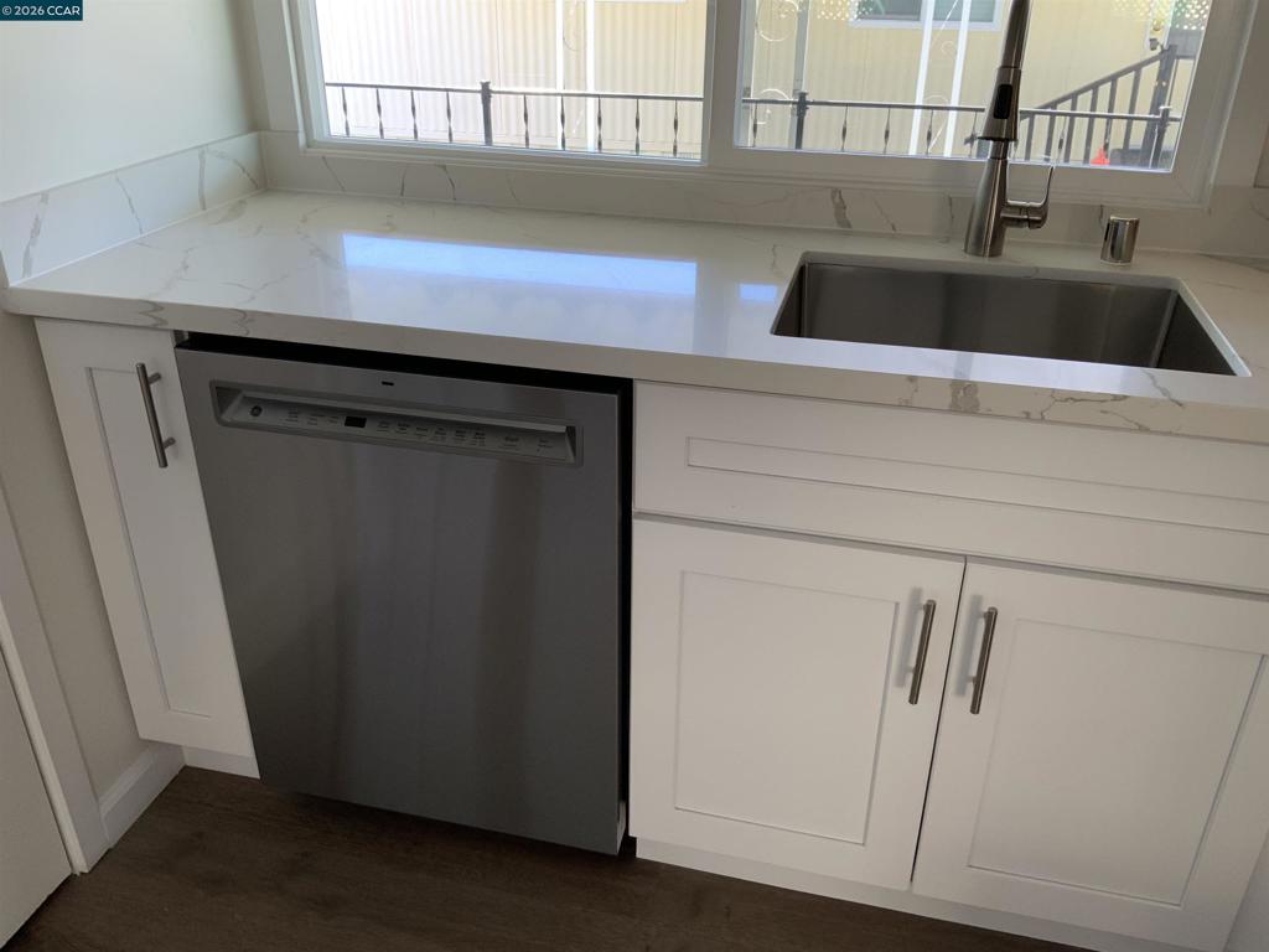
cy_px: 476
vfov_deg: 48.2
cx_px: 634
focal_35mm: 29
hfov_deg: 61.7
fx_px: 1063
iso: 64
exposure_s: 1/120
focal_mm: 3
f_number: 1.8
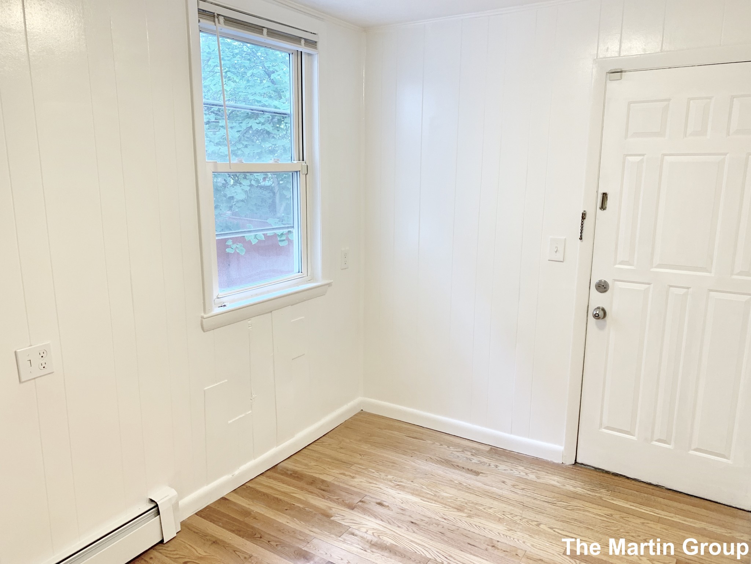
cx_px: 376
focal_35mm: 26
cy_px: 282
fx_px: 564
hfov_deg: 67.3
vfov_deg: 53.1
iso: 64
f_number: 1.8
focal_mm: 4.25
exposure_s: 1/60
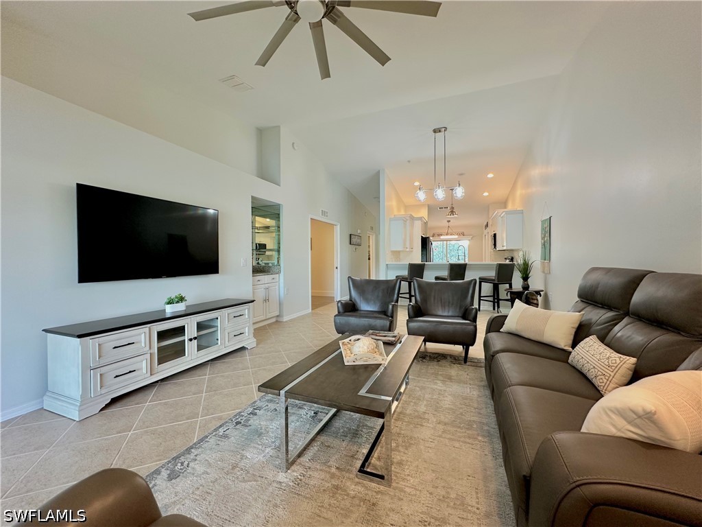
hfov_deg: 102.1
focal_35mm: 14
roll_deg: +0.2
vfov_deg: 85.7
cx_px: 351
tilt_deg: -0.3
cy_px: 264
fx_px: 284
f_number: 2.2
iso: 160
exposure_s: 1/60
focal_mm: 2.22
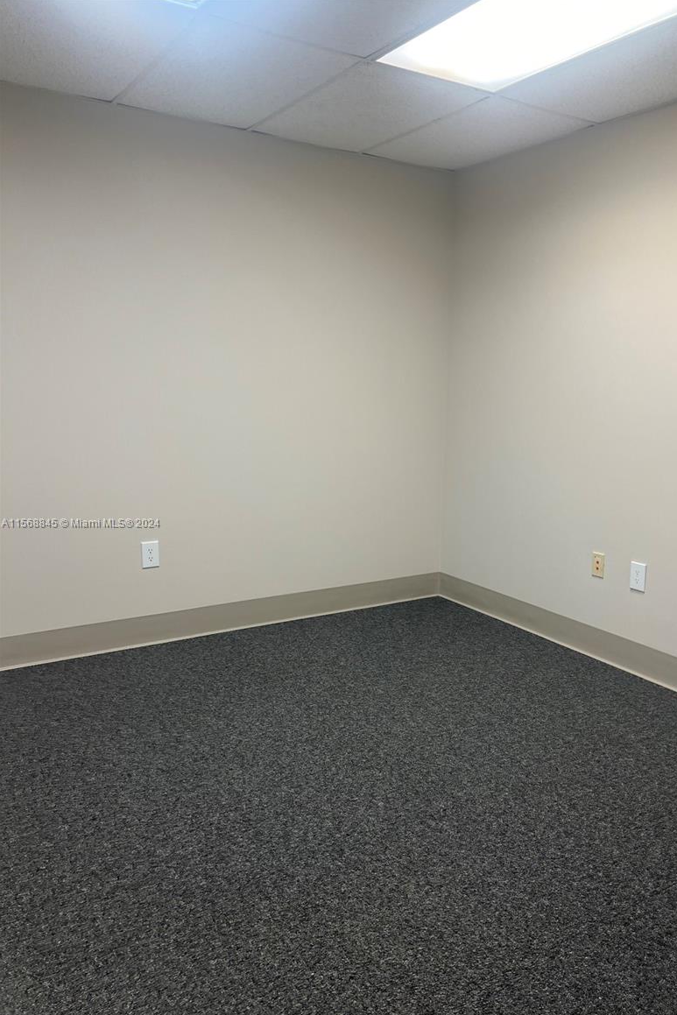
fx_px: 790
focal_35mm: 28
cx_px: 393
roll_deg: +1.4
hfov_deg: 46.2
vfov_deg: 65.5
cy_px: 524
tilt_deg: -6.2
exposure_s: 1/120
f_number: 1.5
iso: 64
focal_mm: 5.7
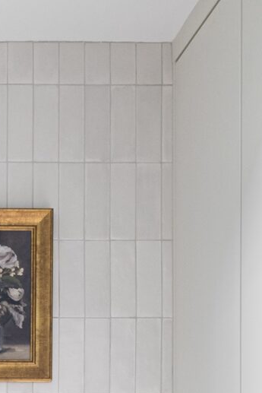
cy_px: 657
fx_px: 2105
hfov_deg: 6.9
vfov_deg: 10.2
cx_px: -239
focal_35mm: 193
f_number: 9
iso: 200
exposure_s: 1
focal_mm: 26
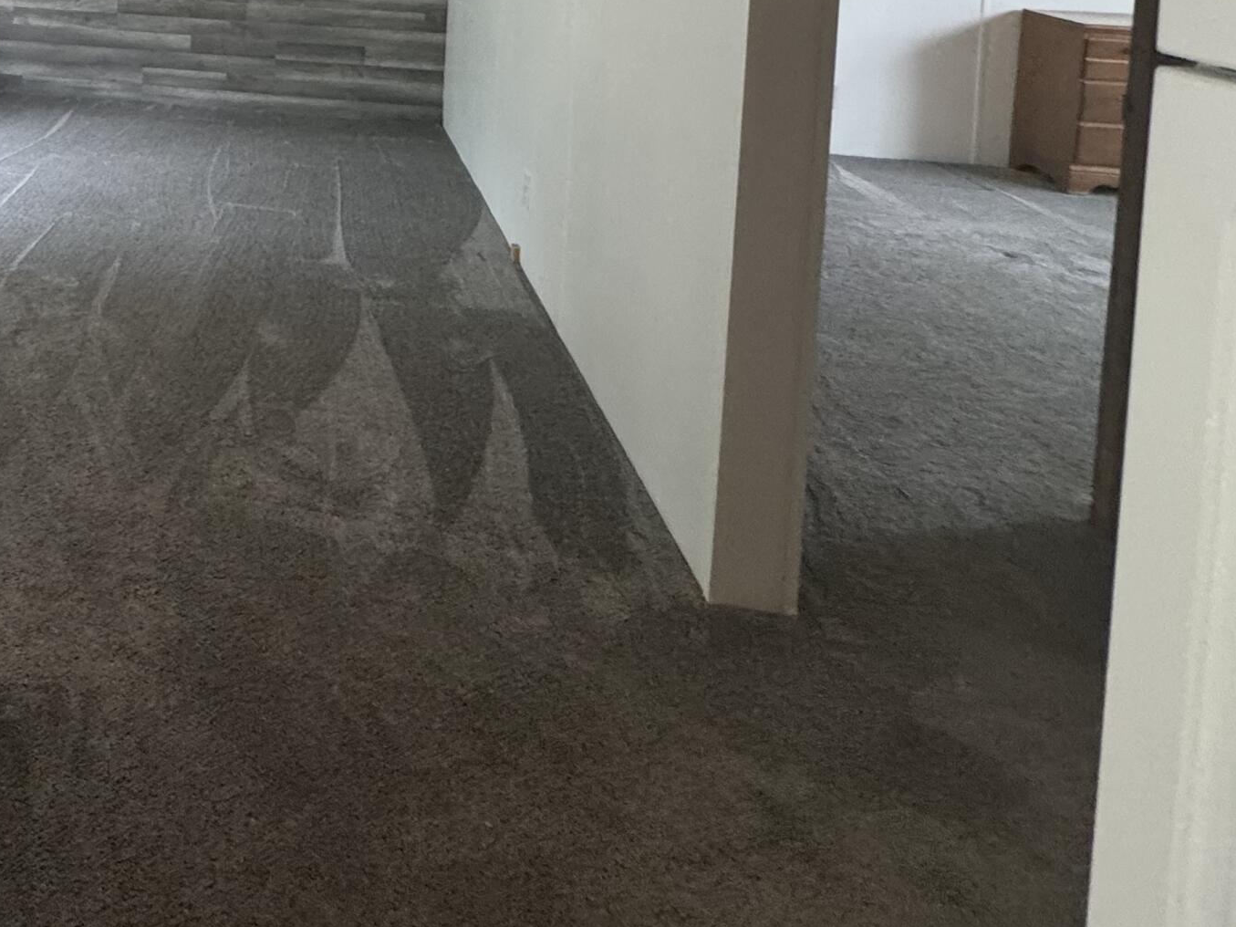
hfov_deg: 49.4
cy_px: -80
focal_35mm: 31
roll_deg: -1.3
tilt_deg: -4.4
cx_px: 44
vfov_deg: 38.2
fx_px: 1107
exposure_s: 1/120
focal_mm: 2.22
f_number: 2.2
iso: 200
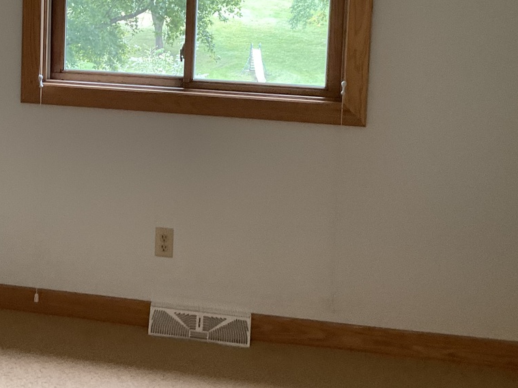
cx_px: 134
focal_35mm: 55
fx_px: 823
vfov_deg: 25.6
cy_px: 30
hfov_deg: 34.3
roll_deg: -1.7
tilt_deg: -3.9
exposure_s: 1/50
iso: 160
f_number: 1.8
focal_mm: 3
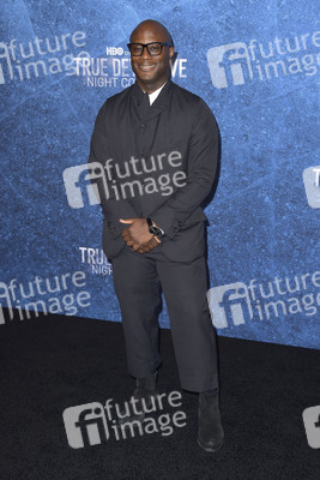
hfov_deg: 27.0
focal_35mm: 50
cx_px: 160
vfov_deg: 39.6
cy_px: 240
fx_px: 666
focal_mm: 50
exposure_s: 1/250
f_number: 6.3
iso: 320
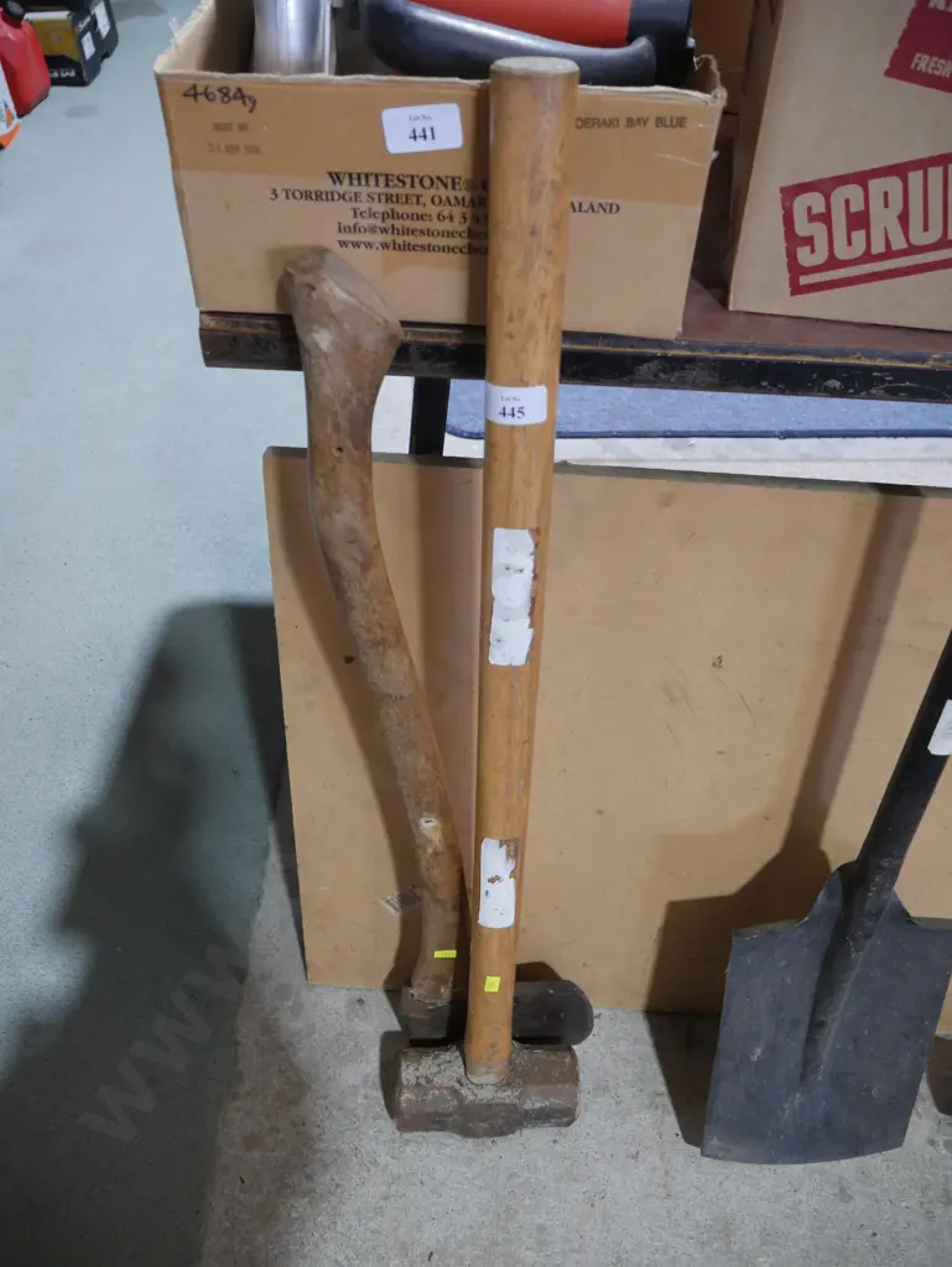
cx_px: 476
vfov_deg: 63.4
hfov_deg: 49.8
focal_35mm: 28
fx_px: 1026
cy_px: 634
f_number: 3.5
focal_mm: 14
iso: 640
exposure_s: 1/60
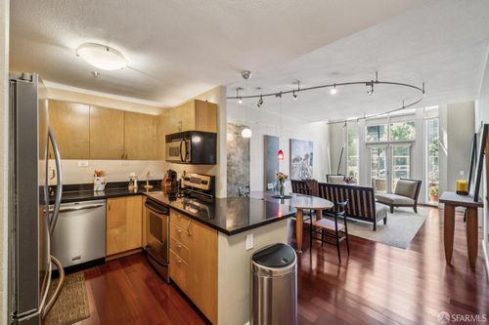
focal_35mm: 14
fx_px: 190
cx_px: 244
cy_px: 162
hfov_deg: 104.3
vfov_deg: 81.2
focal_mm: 14
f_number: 8
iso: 100
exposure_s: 1/1.67
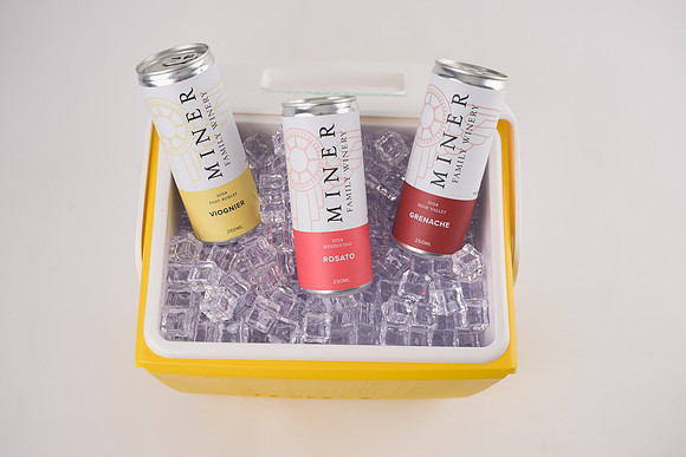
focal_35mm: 47
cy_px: 228
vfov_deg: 28.7
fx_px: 896
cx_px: 343
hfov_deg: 41.9
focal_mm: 47
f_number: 6.3
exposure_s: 1/200
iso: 100
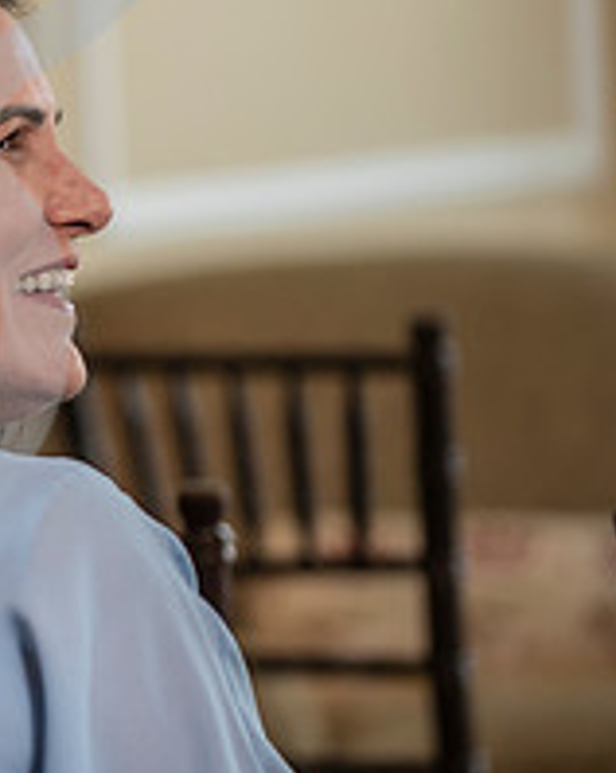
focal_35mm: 369
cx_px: -405
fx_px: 8422
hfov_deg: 4.2
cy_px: 150
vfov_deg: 5.2
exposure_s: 1/160
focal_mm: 130
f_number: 2.8
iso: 100
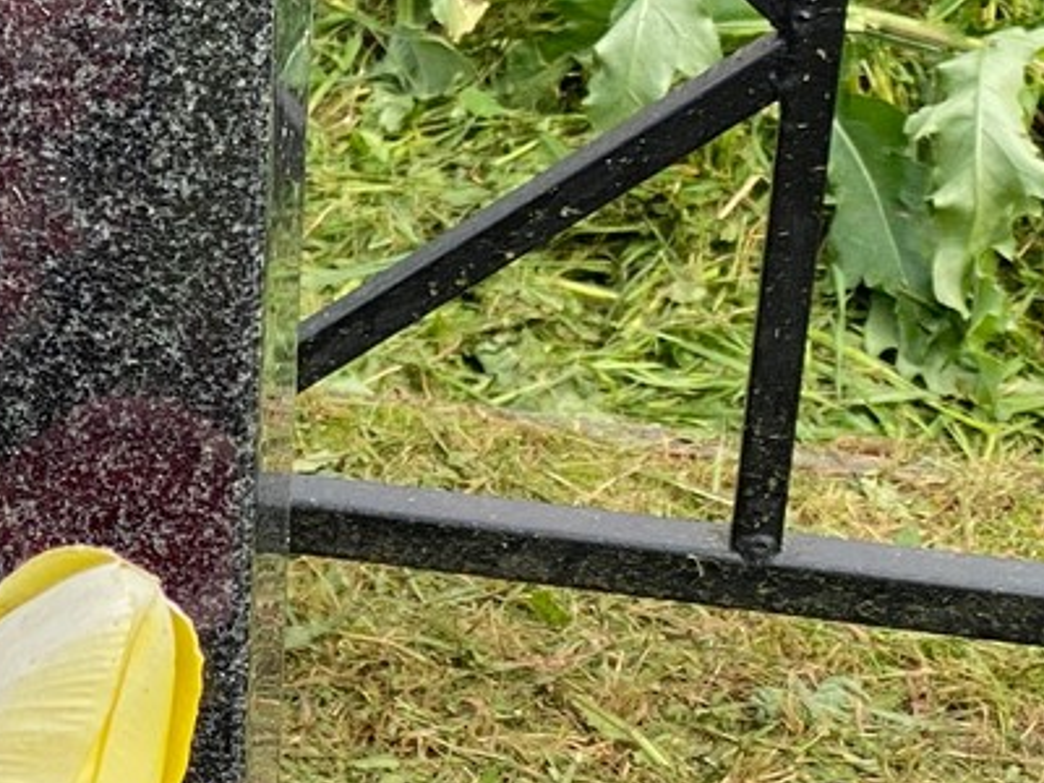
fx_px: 5640
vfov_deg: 7.9
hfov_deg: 10.1
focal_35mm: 187
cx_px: -749
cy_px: 10
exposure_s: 1/457
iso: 20
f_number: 2
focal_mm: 6
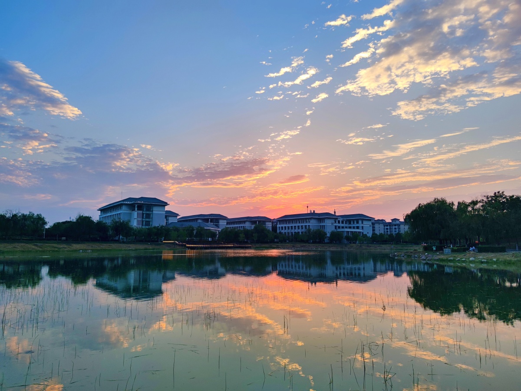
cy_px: 196
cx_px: 260
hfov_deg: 71.6
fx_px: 361
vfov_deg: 56.8
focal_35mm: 24
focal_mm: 6.72
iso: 50
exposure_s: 1/377
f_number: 1.69
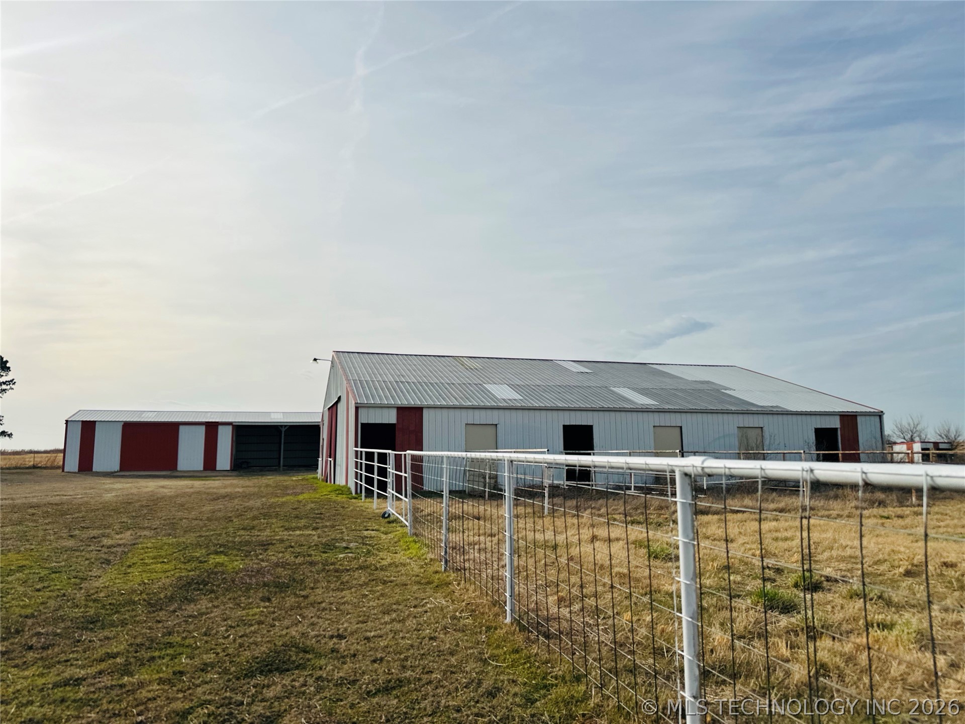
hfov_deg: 71.6
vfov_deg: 56.8
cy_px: 362
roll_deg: -0.1
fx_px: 669
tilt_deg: +7.6
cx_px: 482
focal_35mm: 24
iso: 80
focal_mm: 6.86
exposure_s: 1/9709
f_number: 1.78
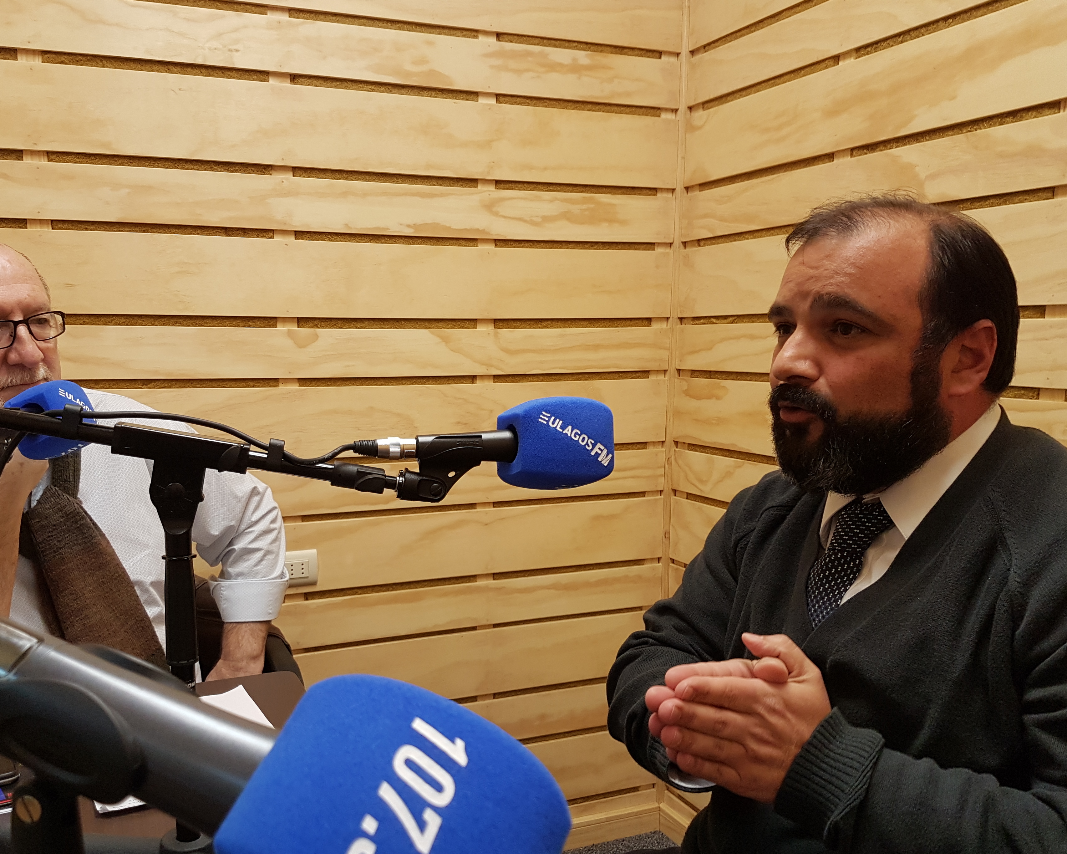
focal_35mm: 30
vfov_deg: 48.4
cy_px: 469
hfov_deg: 58.5
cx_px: 458
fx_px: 947
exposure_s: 1/50
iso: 80
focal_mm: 4.2
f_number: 1.7
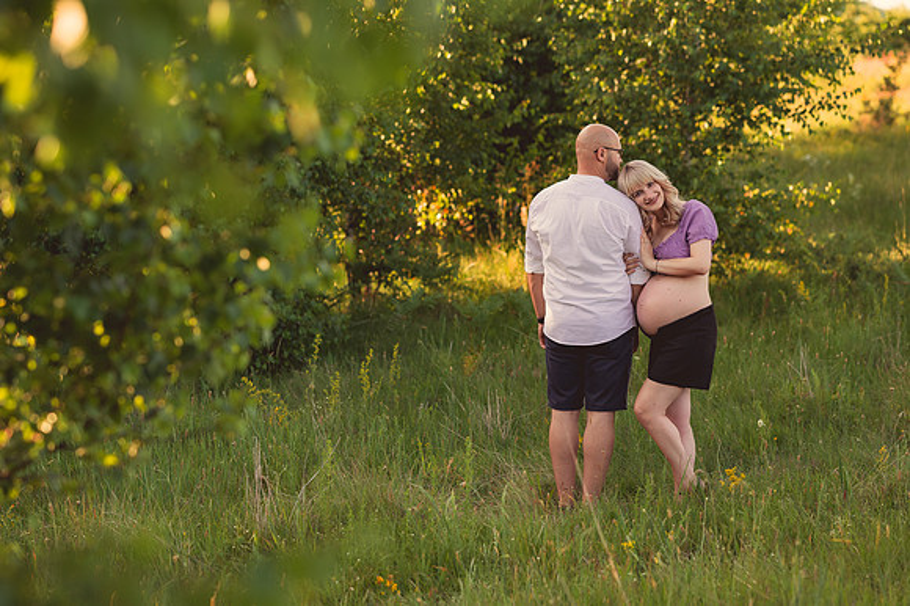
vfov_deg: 14.9
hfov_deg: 22.3
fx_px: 2309
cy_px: 326
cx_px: 421
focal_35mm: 91
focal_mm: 85
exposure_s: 1/1000
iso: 400
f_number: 2.8
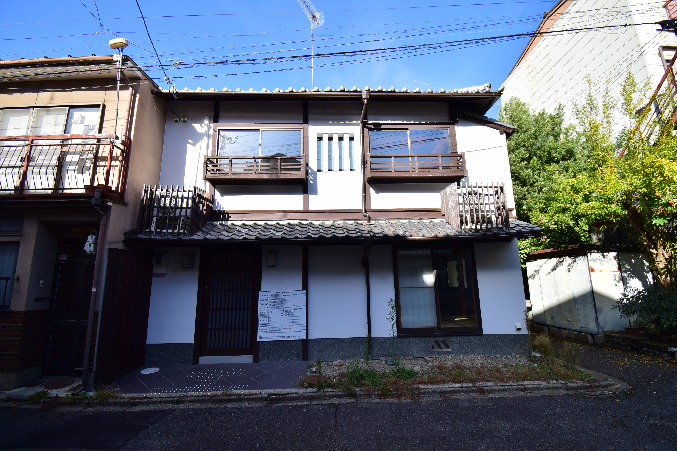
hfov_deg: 100.4
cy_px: 226
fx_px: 282
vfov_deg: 77.4
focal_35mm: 15
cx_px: 338
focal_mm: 10
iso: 100
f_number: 5.6
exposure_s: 1/250
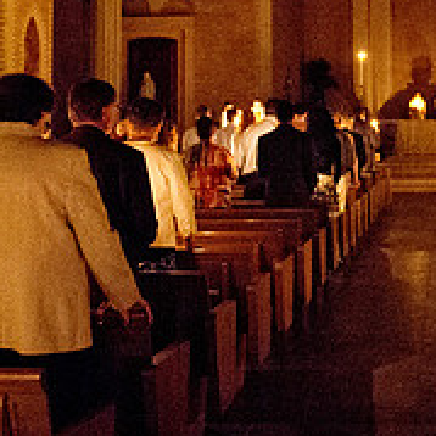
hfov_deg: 25.3
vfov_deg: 25.3
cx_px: 395
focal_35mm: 66
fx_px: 940
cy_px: 44
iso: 12800
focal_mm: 24
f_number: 2.8
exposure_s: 1/25
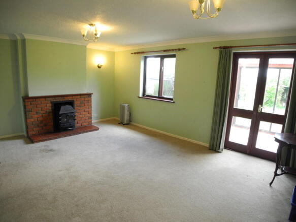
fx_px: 239
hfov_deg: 63.5
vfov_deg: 49.7
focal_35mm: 28
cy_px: 111
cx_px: 148
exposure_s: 1/30
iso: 231
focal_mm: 6
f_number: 2.8
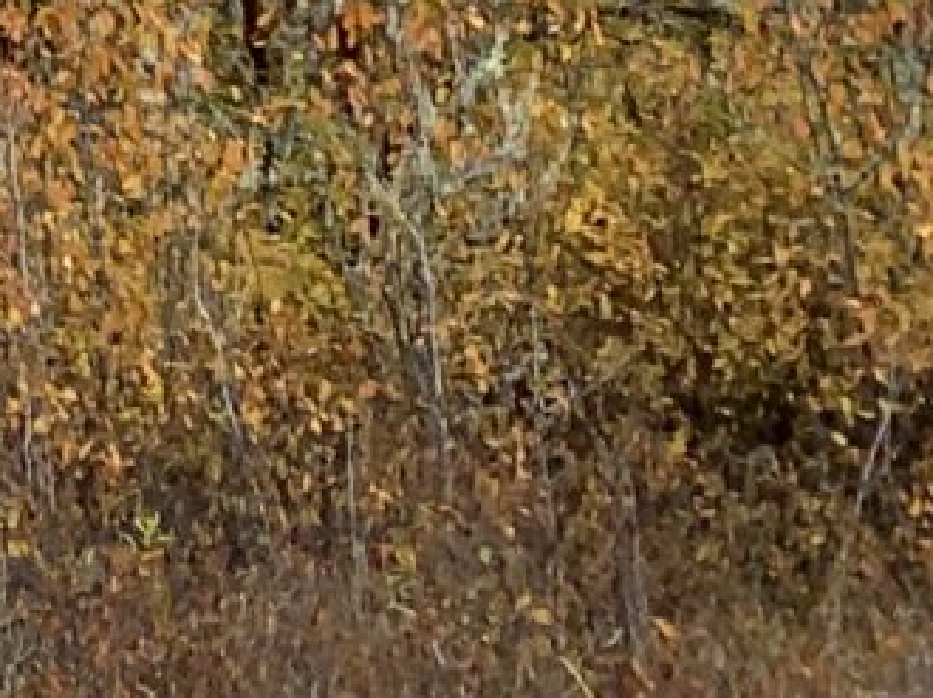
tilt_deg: +17.9
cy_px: -1413
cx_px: -2188
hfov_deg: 7.9
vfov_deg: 6.7
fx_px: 5441
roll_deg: +1.3
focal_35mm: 202
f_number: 1.8
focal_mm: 4.25
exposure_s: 1/1350
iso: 25
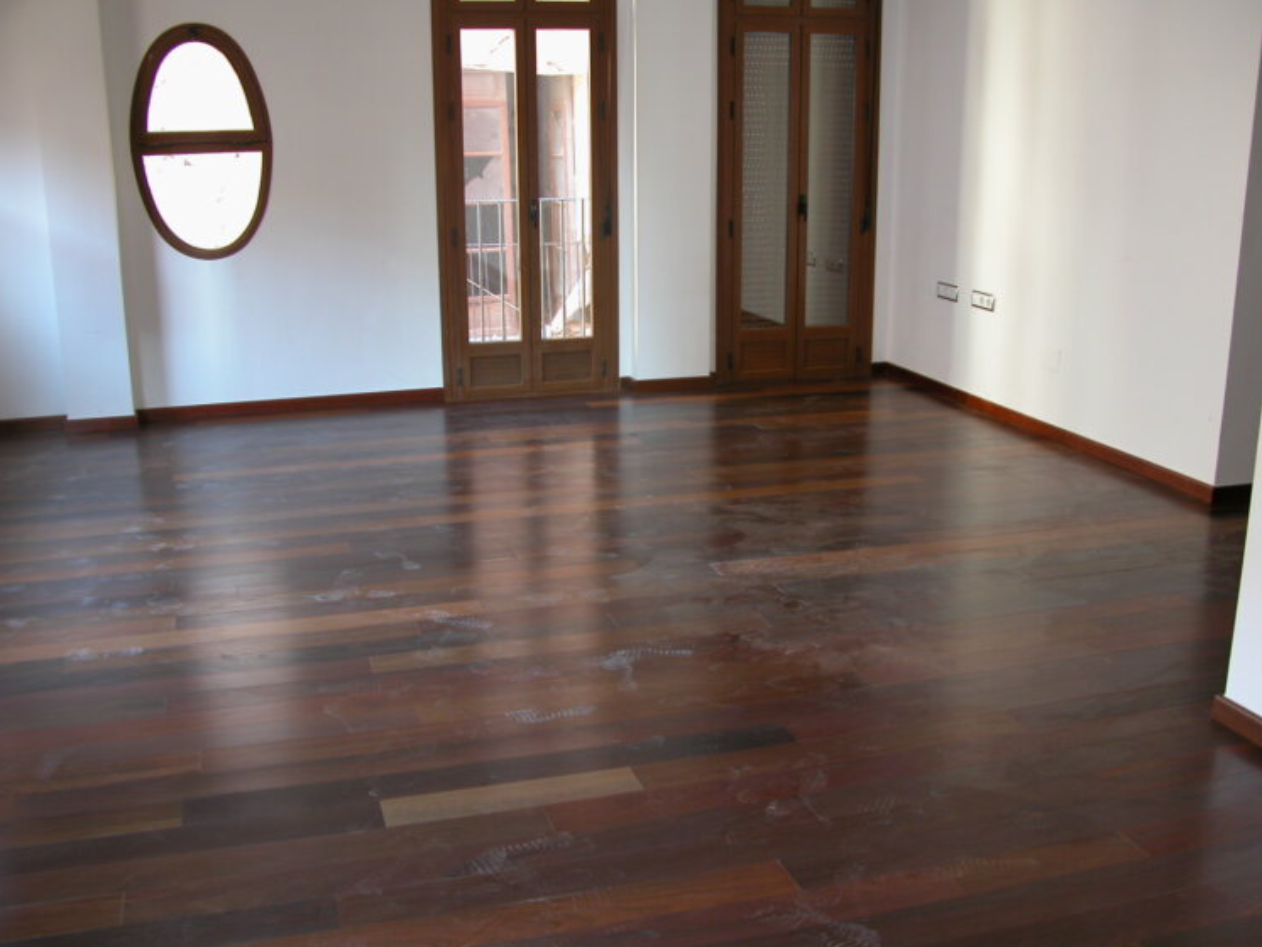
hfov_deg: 52.6
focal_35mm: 35
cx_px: 626
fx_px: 1276
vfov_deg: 40.7
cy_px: 479
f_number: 2.8
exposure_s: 1/5.9
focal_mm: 8.9
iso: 100
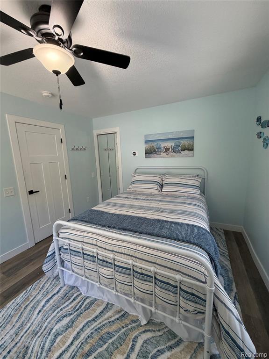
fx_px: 145
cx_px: 134
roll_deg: +2.5
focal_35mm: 14
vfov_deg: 102.1
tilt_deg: -9.2
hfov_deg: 85.7
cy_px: 180
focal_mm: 2.22
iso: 250
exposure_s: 1/120
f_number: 2.2
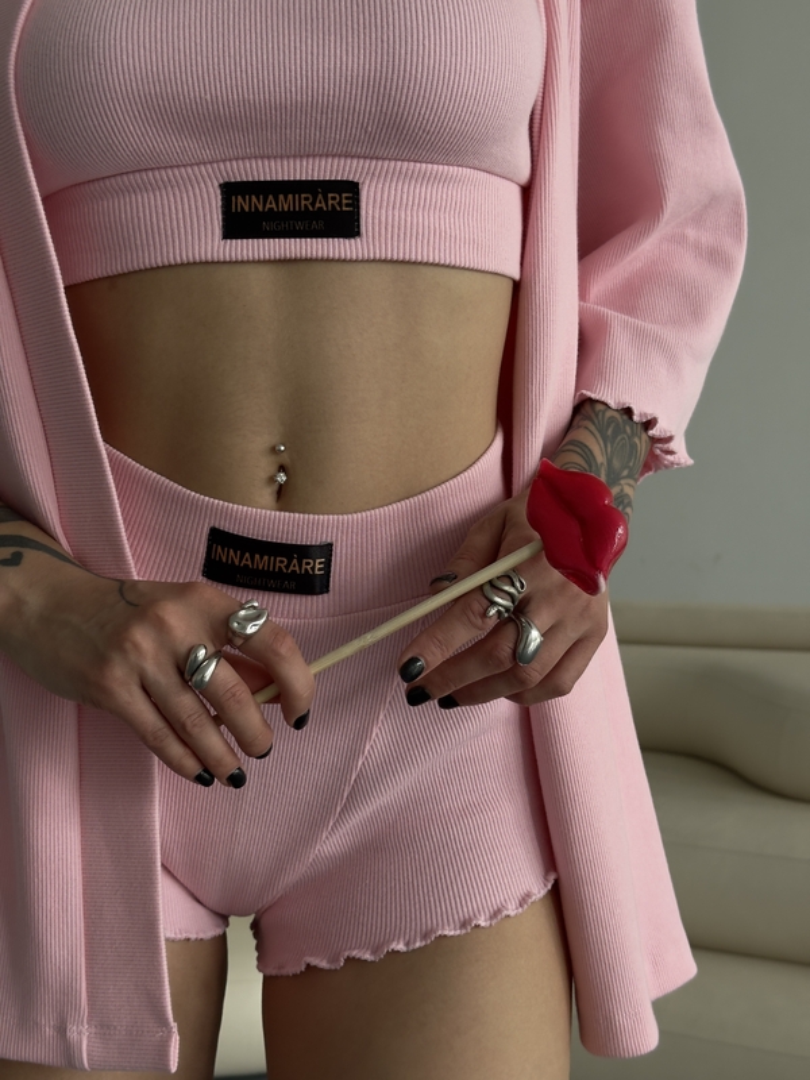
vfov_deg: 39.7
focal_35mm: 48
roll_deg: +0.7
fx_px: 1498
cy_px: 540
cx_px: 405
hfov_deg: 30.3
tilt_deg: -4.1
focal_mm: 6.86
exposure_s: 1/507
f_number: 1.78
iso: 64
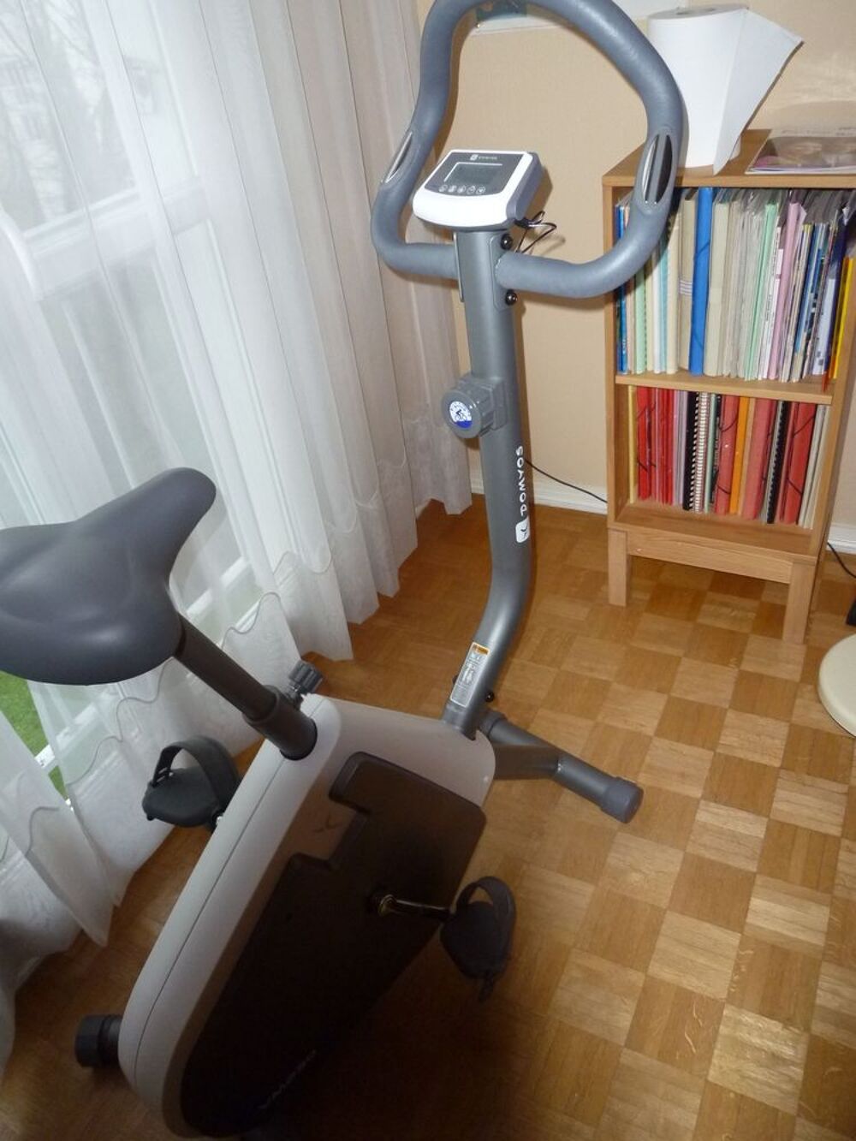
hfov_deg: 54.9
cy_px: 570
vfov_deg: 69.4
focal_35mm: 25
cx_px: 428
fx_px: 824
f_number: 2.8
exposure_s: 1/30
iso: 250
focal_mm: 4.5
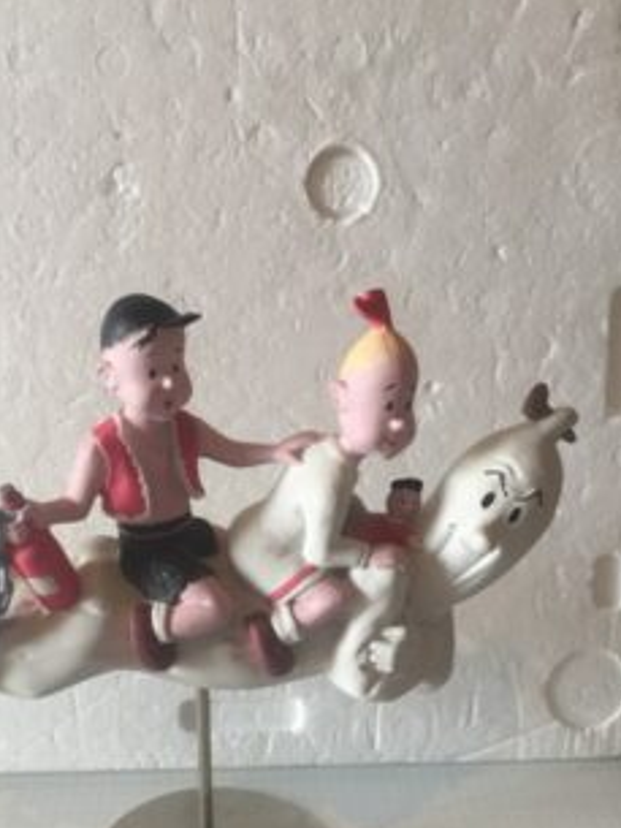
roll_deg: +1.2
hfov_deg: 37.5
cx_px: 222
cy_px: 532
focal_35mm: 38
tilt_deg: -26.1
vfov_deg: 48.4
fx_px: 908
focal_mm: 4.15
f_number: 2.2
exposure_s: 1/33
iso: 80
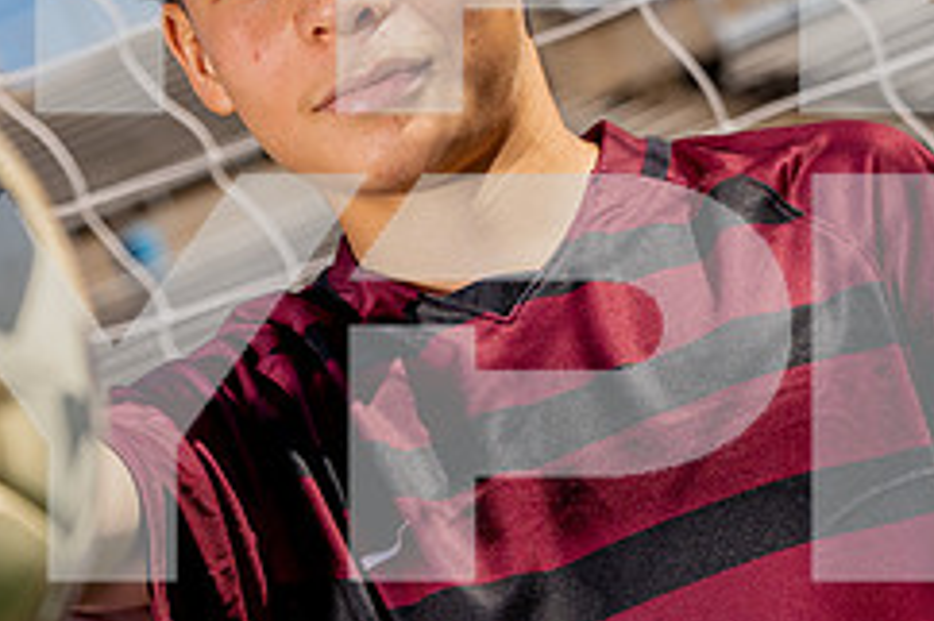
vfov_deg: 11.4
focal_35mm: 120
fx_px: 3111
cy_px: 380
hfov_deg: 17.0
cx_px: 274
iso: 100
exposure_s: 1/1000
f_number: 4
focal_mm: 50
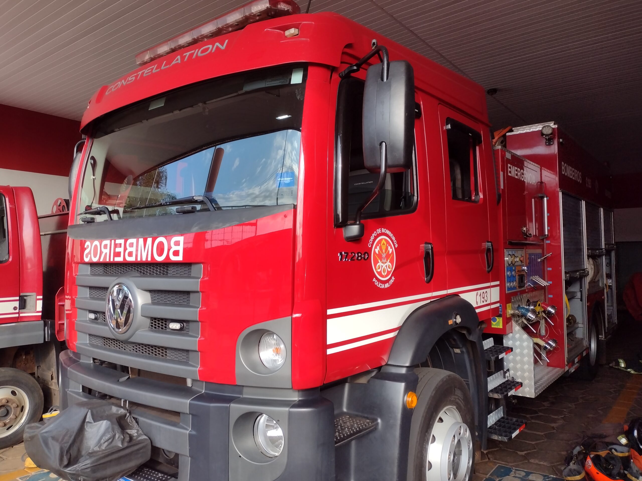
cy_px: 240
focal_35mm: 27
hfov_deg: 65.3
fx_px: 501
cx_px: 321
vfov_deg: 51.4
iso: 100
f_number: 1.7
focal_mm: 4.71
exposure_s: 1/539
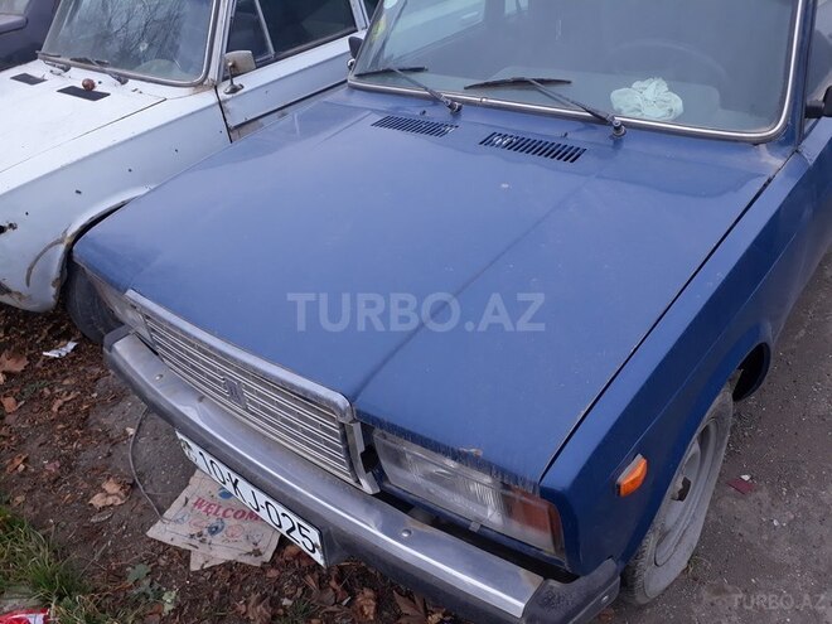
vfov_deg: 51.4
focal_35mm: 27
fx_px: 649
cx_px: 416
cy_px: 312
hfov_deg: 65.3
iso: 40
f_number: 1.9
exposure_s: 1/400
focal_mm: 3.6
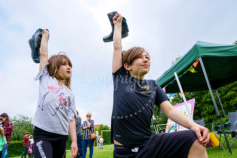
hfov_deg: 71.6
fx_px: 164
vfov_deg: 51.4
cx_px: 118
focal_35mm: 25
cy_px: 79
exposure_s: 1/1250
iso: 200
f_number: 3.5
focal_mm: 12
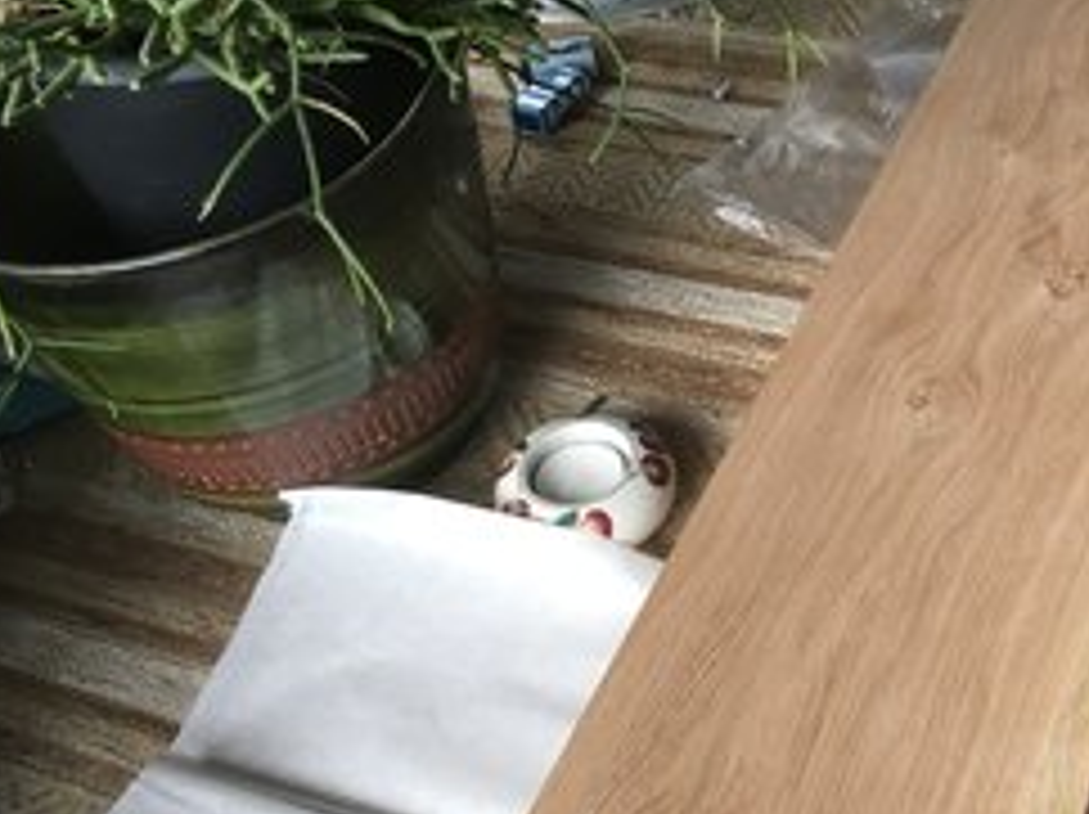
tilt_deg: -45.8
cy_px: 423
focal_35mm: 48
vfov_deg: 30.2
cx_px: 864
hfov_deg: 38.3
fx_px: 1509
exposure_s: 1/33
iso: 40
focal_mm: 4.15
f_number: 2.2
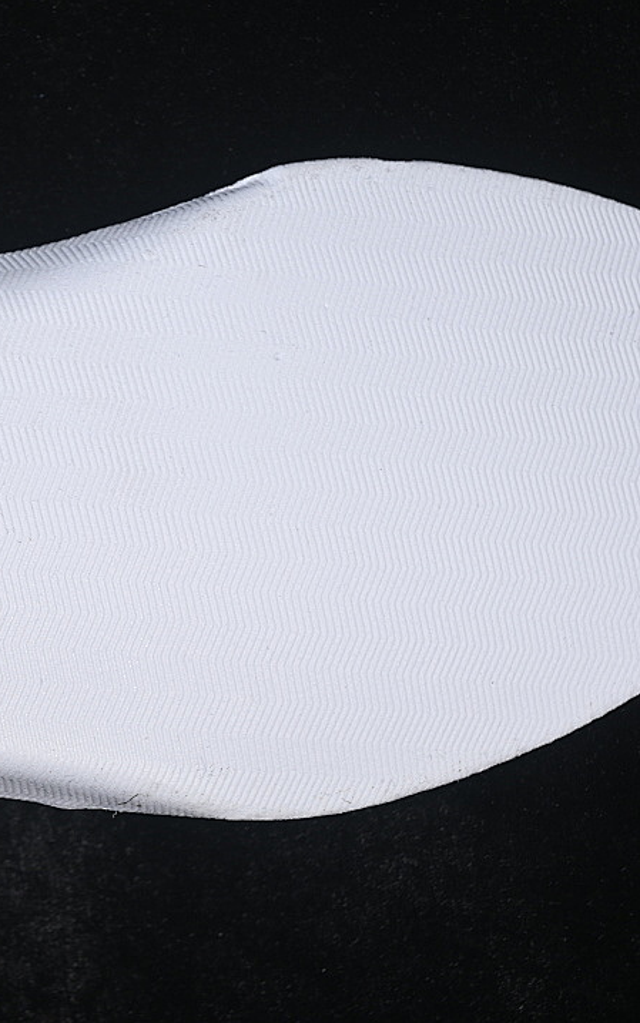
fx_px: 3208
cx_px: -71
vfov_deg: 18.1
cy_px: 512
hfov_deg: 11.2
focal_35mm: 115
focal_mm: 50
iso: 160
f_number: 7.1
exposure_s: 1/60
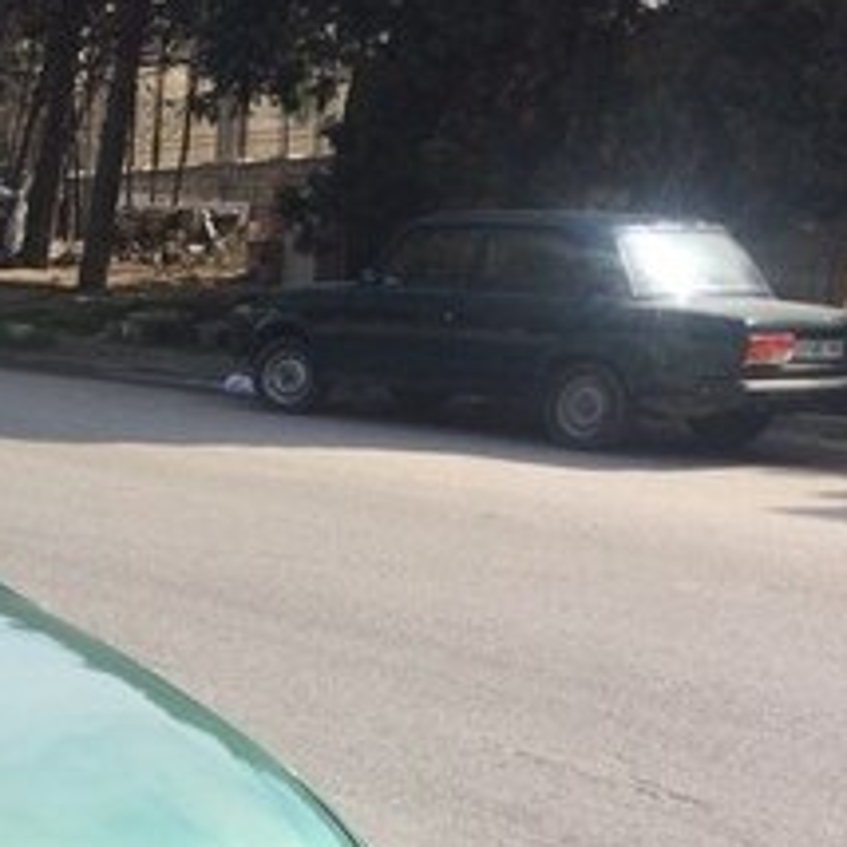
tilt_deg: -13.5
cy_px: 770
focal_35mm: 79
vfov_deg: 21.4
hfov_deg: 19.1
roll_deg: +1.2
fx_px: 2187
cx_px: -439
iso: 32
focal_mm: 4.15
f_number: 2.2
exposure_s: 1/1053
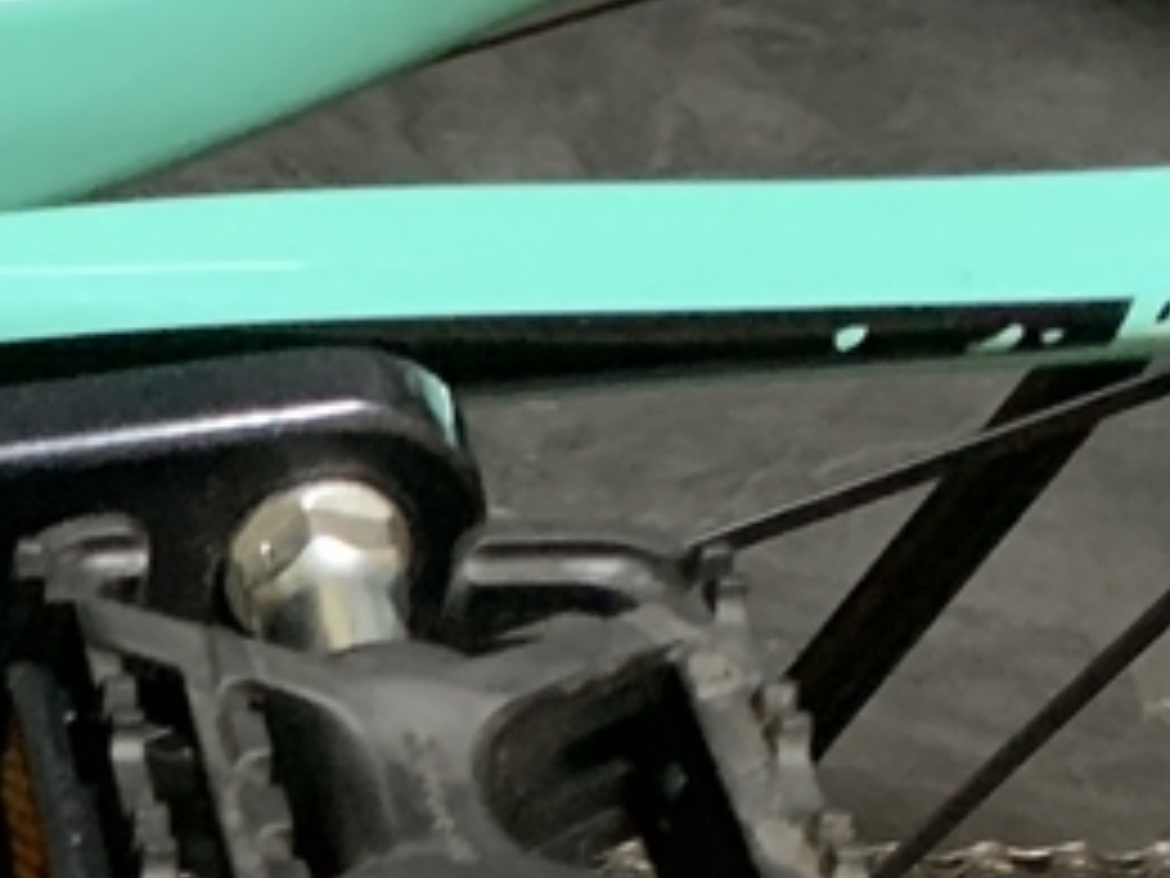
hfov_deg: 14.6
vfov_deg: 11.4
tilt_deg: -48.2
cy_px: 1648
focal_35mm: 120
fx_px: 4056
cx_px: -882
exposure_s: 1/25
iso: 500
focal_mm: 4.25
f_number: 1.8
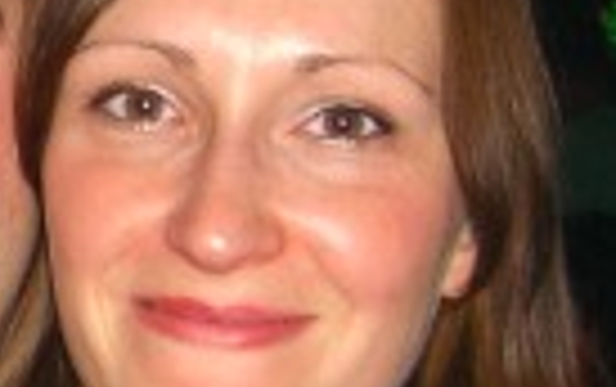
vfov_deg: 7.5
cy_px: 364
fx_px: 2958
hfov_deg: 11.5
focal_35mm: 176
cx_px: -238
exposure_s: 1/60
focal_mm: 7.9
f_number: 2.8
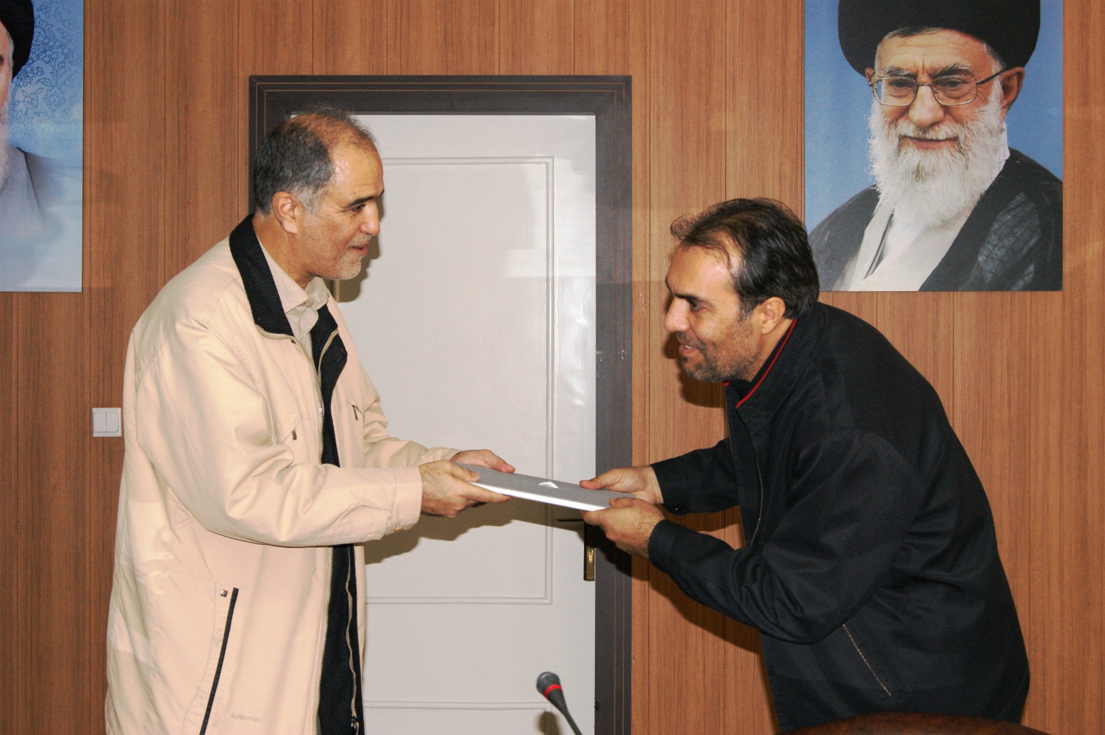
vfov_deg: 20.1
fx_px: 2070
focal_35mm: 68
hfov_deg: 29.9
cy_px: 368
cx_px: 552
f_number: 5.6
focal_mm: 45
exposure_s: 1/80
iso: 400
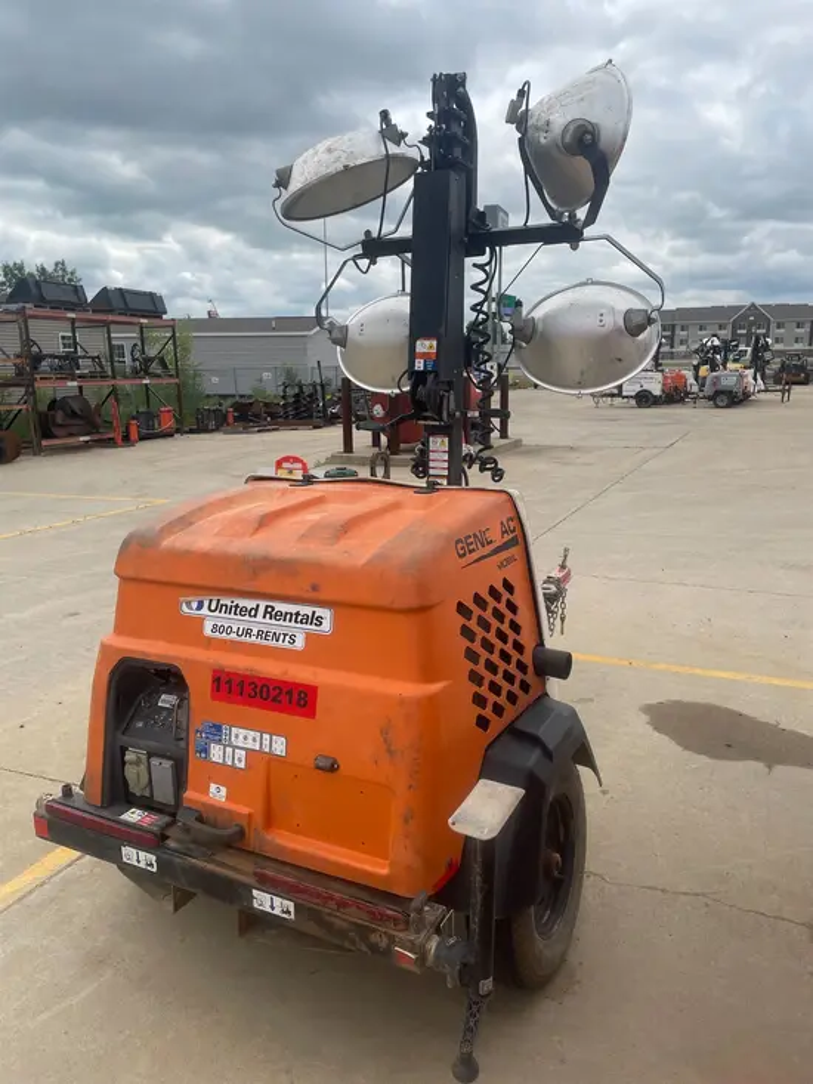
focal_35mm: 26
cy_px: 542
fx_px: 814
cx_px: 406
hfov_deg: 53.1
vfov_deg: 67.3
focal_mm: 4.2
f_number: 1.6
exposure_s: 1/2959
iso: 32
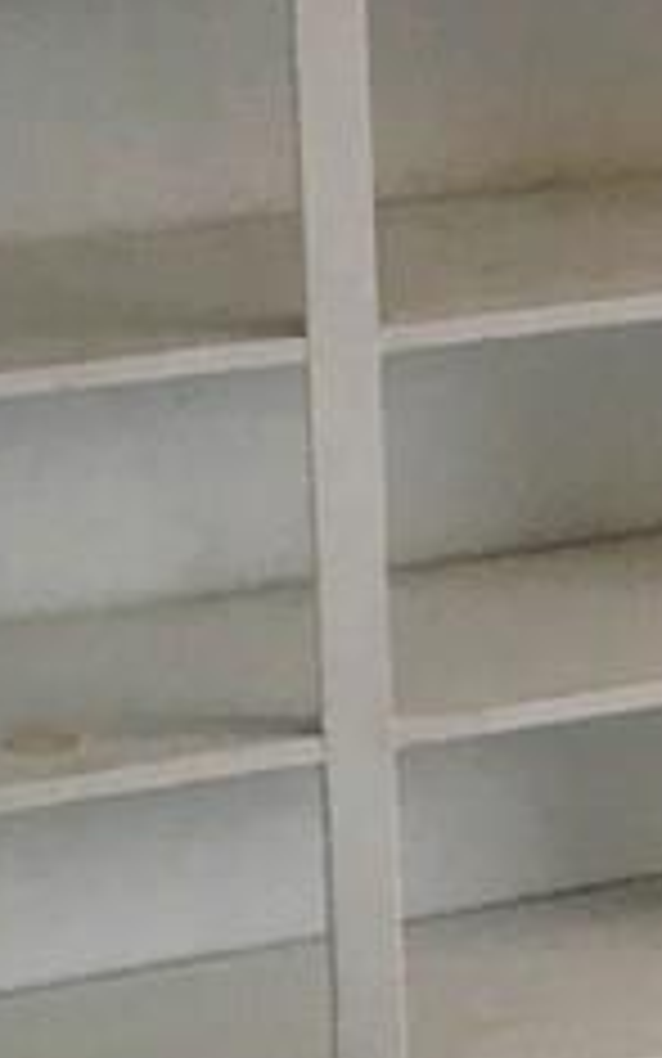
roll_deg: +0.8
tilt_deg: -12.9
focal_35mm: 134
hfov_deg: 9.4
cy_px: -25
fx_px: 3866
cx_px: 1166
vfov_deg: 15.3
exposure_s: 1/30
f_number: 2.2
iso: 32
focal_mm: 4.15
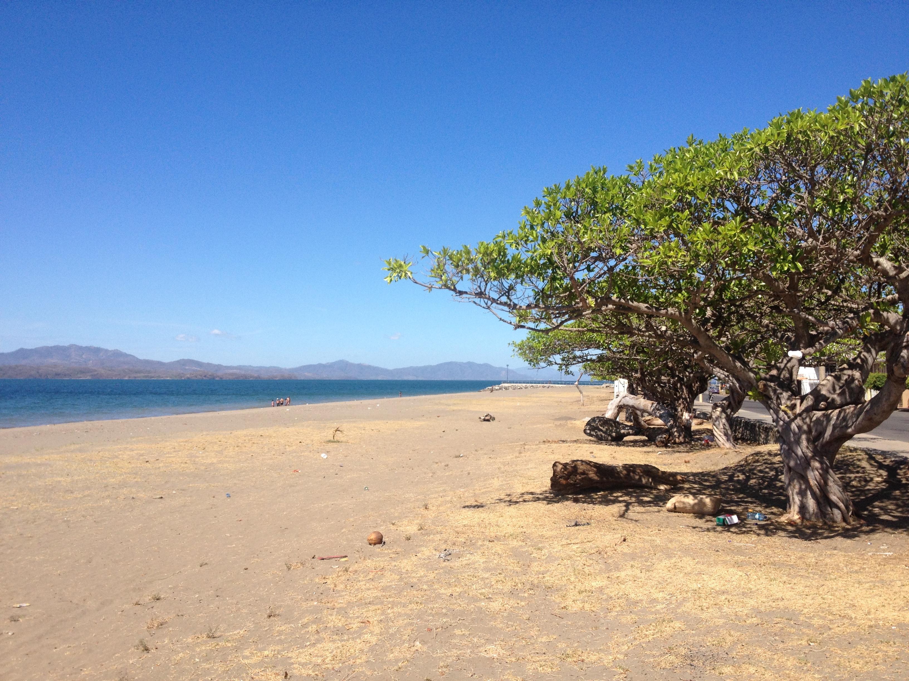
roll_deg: -0.2
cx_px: 454
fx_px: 919
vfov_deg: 40.7
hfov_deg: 52.6
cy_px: 340
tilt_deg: -0.2
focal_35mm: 35
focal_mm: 4.28
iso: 50
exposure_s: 1/1972
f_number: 2.4
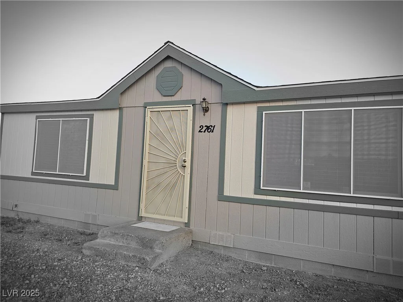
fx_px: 268
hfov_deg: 73.9
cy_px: 151
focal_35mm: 23
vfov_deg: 58.9
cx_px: 202
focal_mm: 6.3
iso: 64
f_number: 1.7
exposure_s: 1/207
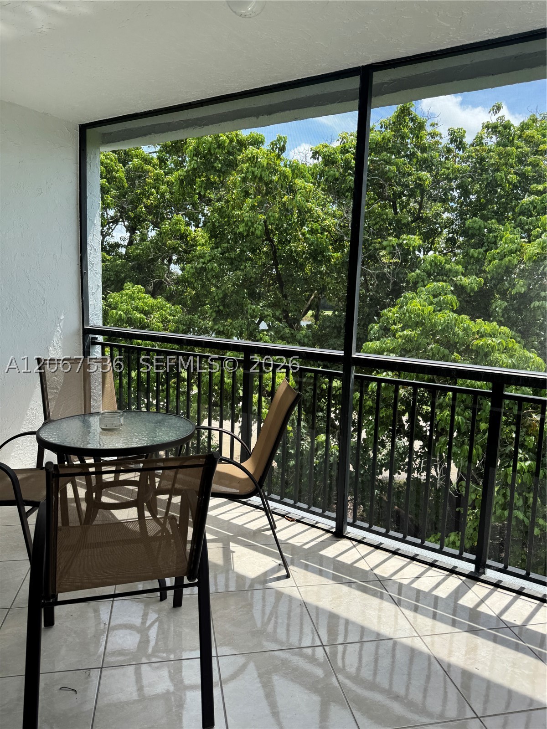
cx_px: 274
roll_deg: -3.2
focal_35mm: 24
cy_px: 364
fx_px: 506
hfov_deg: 56.8
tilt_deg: -8.4
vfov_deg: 71.6
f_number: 1.78
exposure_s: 1/1261
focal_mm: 6.76
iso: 80
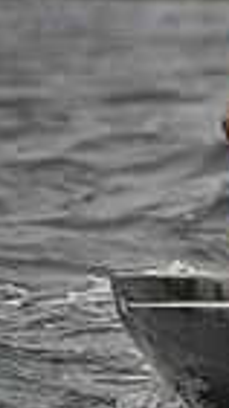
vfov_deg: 1.6
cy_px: 311
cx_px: 835
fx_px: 14498
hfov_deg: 0.9
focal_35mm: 1339
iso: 250
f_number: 6.3
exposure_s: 1/640
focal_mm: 310
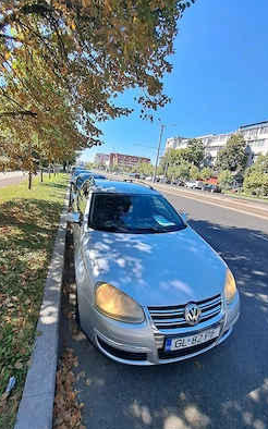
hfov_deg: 78.6
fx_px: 164
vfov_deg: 105.3
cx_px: 131
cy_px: 217
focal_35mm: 14
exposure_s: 1/769
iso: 50
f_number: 2.2
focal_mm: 1.74
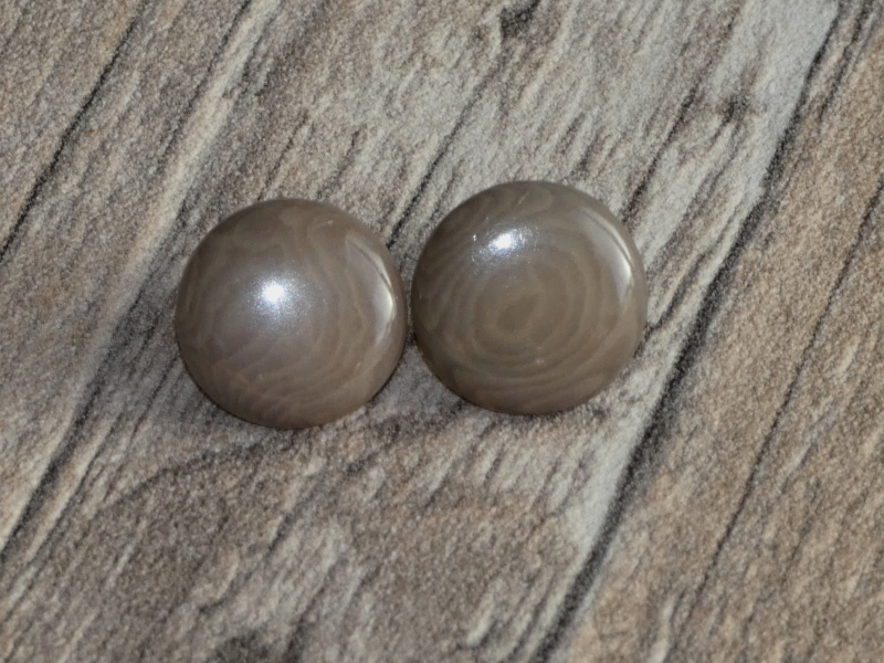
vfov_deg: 5.9
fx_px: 6384
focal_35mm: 250
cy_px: 332
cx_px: 442
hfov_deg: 7.9
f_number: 5.5
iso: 100
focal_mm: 44.8
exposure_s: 1/80
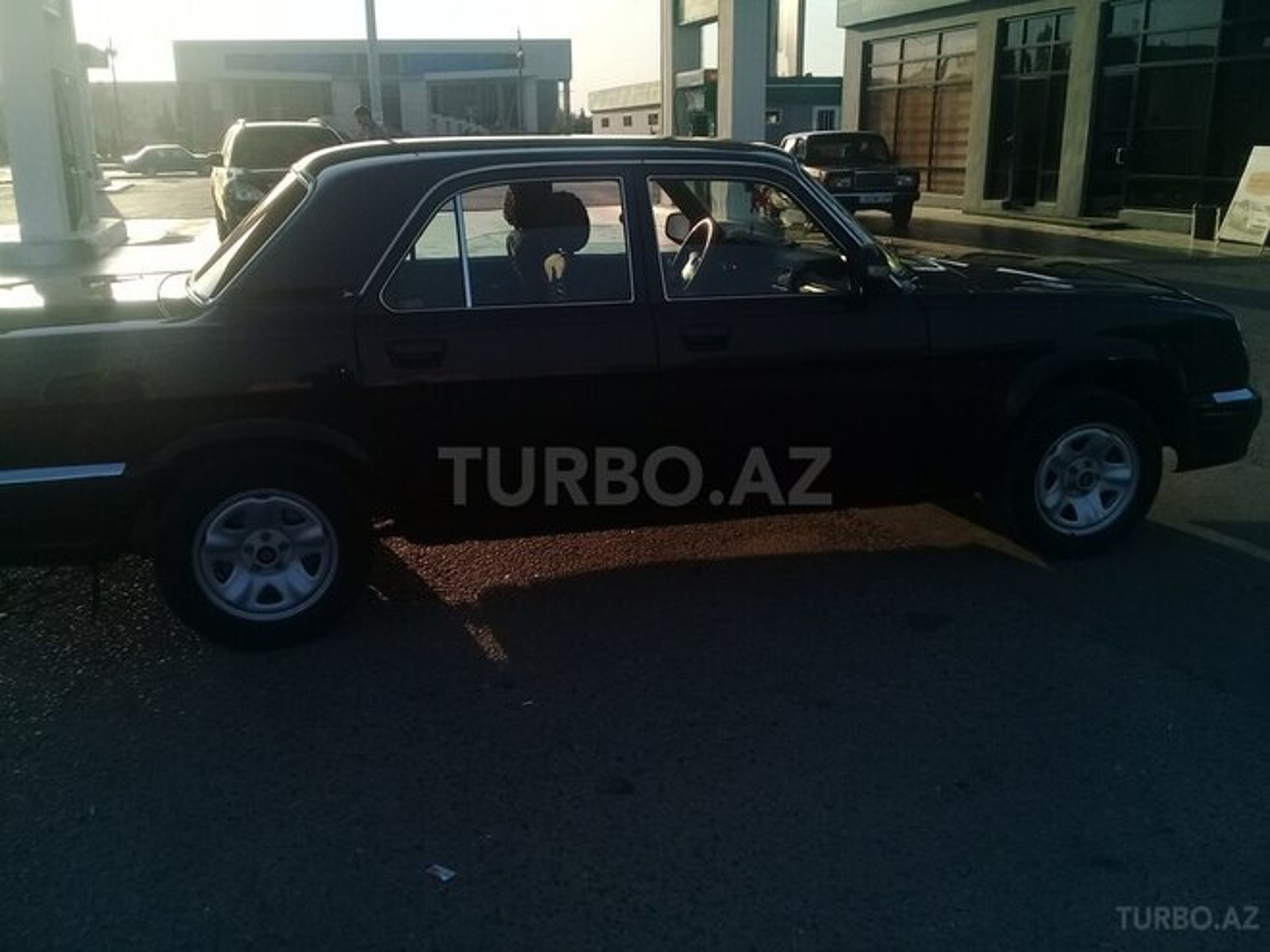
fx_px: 1137
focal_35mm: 31
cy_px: 476
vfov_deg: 45.4
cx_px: 635
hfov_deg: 58.4
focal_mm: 3.3
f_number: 2.2
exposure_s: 1/1009
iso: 64
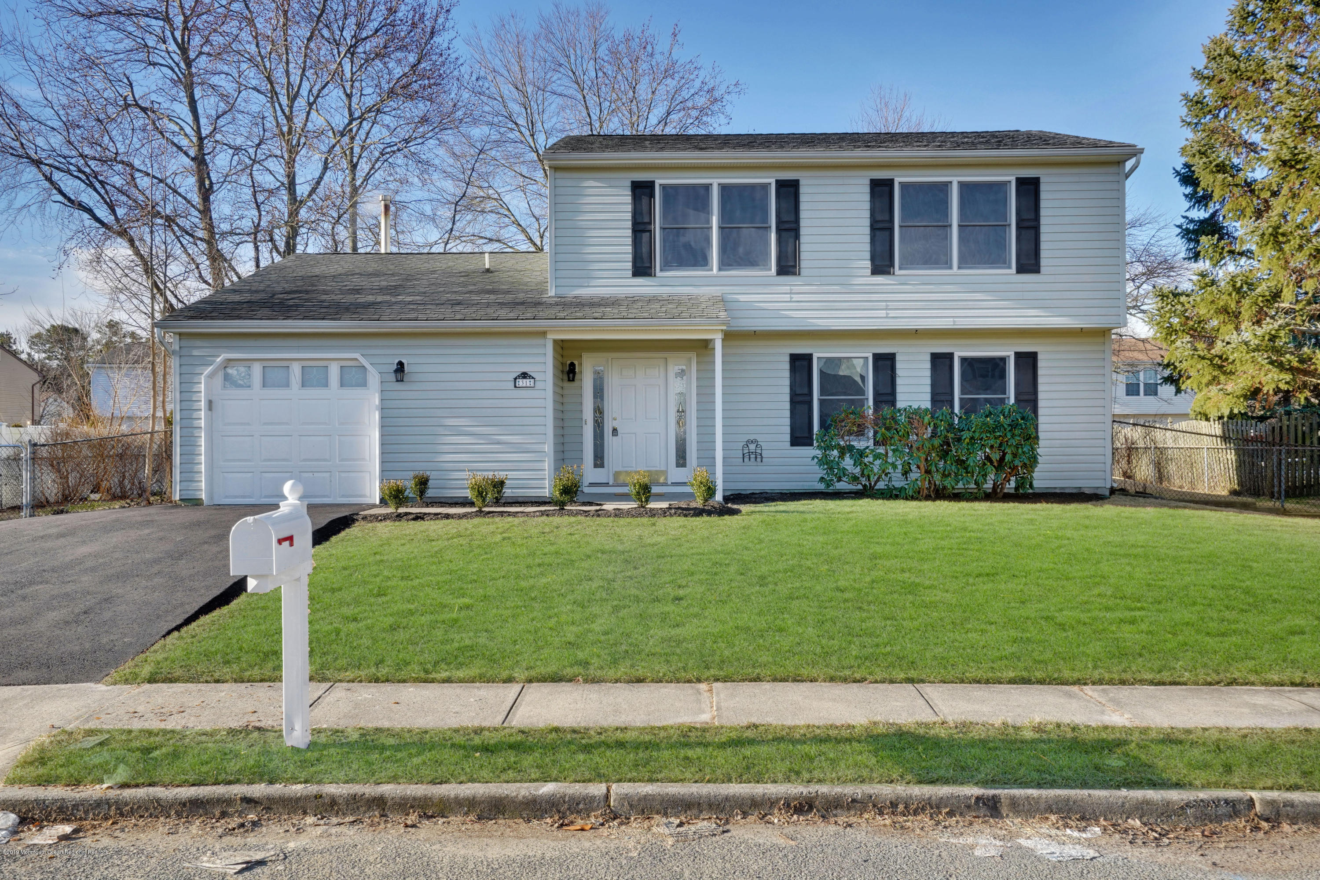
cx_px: 660
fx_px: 1137
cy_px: 440
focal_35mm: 31
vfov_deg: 42.3
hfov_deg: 60.3
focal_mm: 31
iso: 400
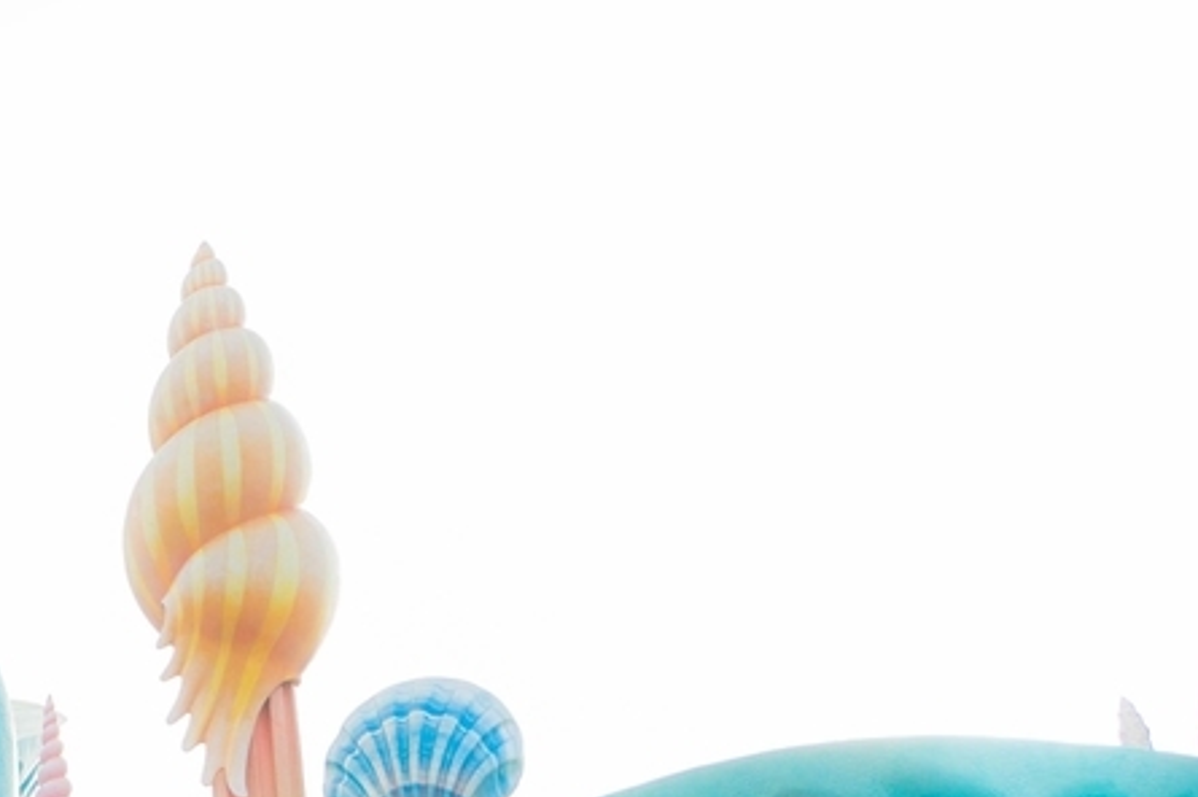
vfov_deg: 13.8
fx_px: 3279
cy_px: 564
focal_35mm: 99
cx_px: -242
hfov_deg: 19.5
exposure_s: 1/200
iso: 100
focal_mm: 24.4
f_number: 4.5
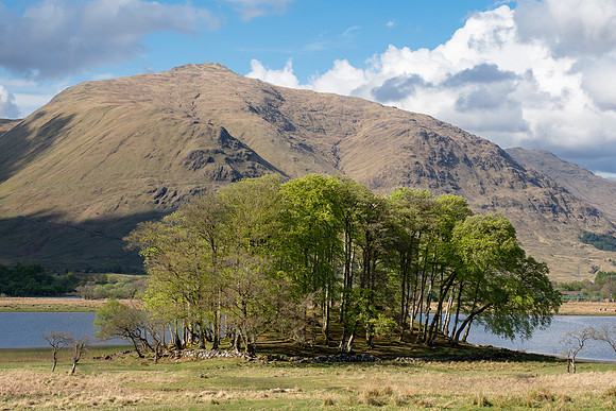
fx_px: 1282
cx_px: 308
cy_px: 226
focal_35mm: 75
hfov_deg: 27.0
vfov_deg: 18.2
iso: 200
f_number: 7.1
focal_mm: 36
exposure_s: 1/400
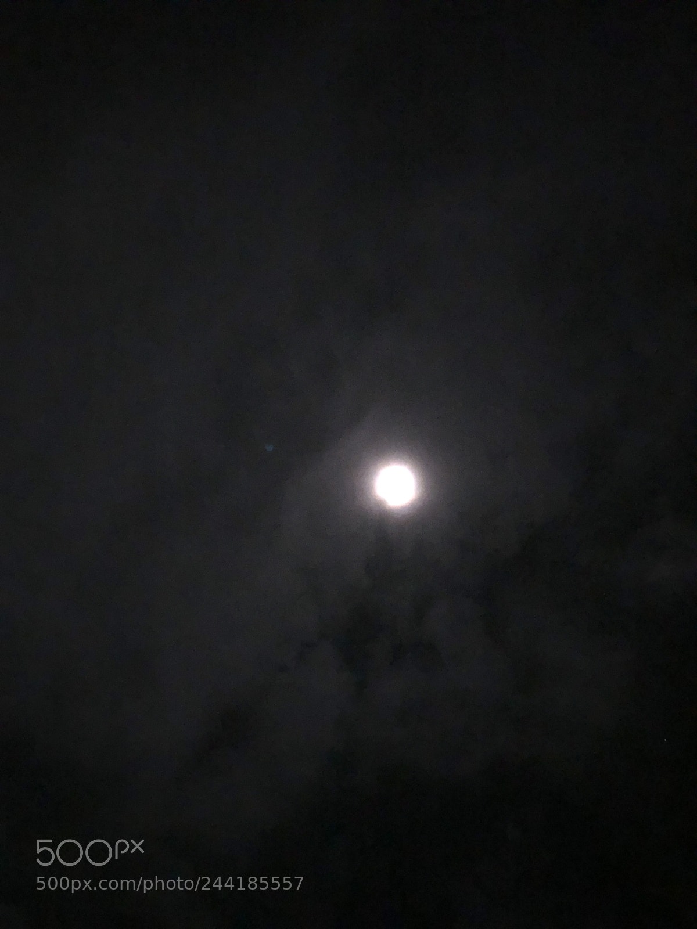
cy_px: 464
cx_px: 348
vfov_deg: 63.4
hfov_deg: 49.7
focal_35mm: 28
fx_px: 752
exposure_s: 1/17
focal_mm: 3.99
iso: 1600
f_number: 1.8
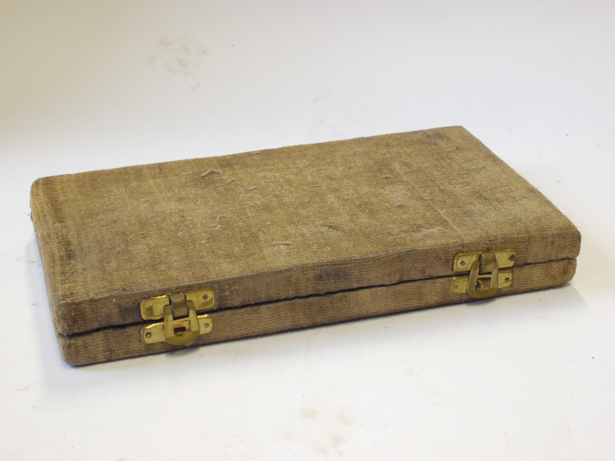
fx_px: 1066
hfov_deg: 32.2
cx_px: 308
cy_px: 230
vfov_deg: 24.4
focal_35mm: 60
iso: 800
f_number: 10
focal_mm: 30
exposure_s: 1/25
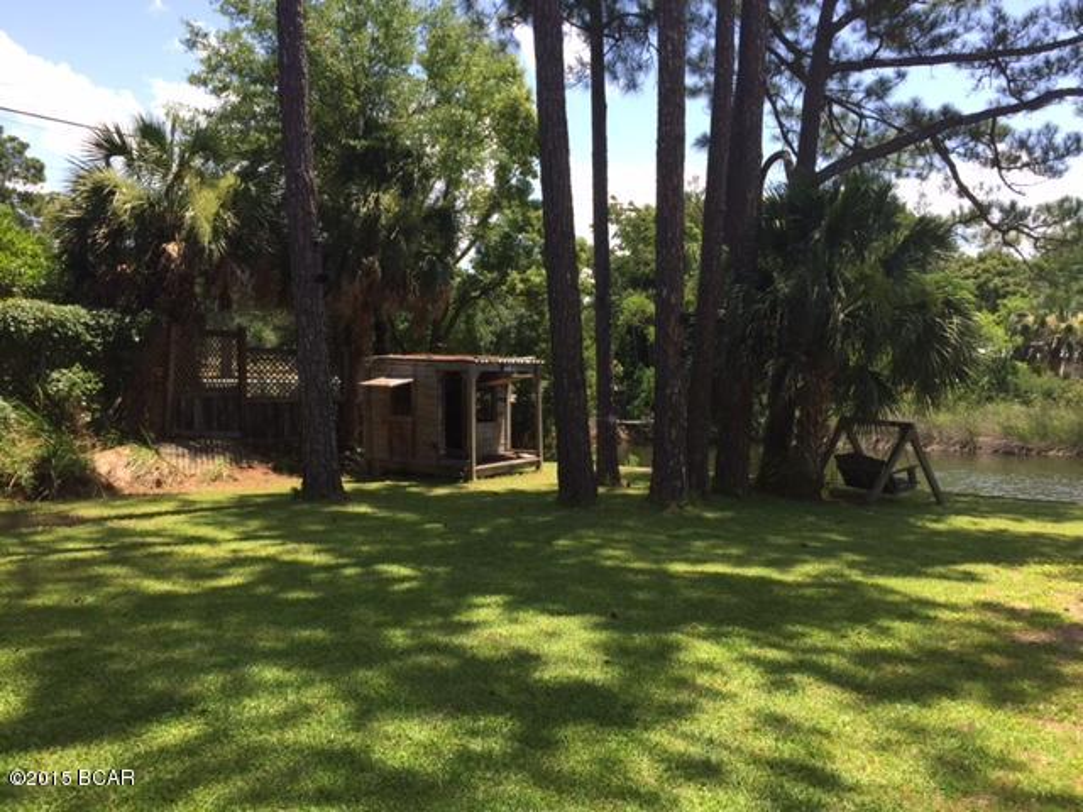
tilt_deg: -1.8
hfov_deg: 61.7
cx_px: 542
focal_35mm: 29
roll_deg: -1.2
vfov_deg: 48.2
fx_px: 907
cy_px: 406
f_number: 2.2
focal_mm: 4.15
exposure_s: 1/682
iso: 32
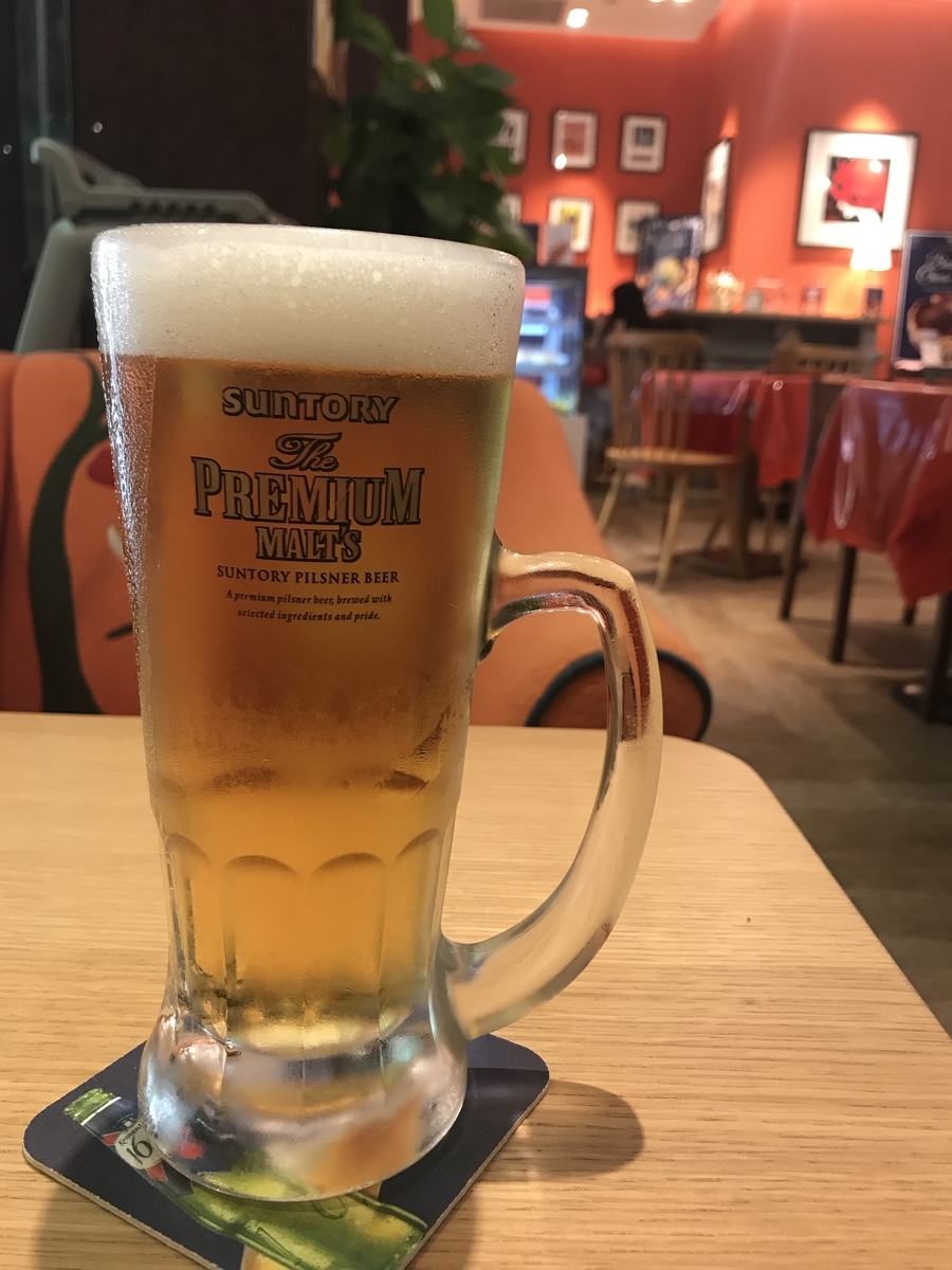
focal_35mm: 28
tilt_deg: -14.0
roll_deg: -2.4
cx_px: 476
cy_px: 635
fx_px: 1027
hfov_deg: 49.7
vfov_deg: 63.4
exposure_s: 1/16
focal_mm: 3.99
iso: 64
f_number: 1.8
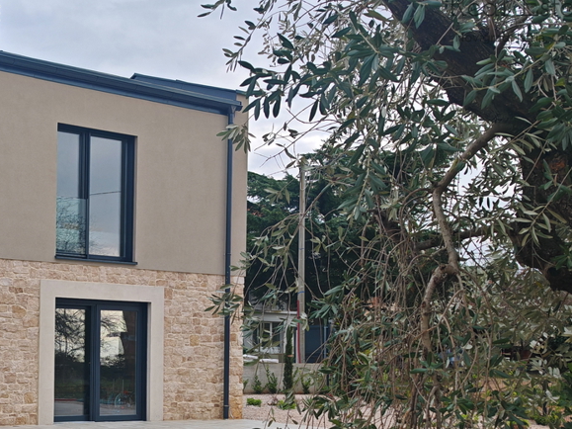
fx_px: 925
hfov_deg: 32.7
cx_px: 62
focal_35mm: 56
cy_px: 328
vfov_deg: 25.7
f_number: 2
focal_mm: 6.83
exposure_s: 1/420
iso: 50
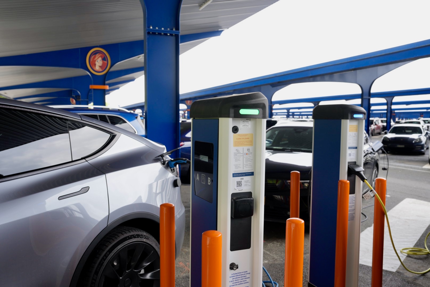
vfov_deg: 42.4
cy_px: 144
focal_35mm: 31
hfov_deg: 60.2
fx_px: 371
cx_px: 215
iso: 400
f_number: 5.6
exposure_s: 1/200
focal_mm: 31
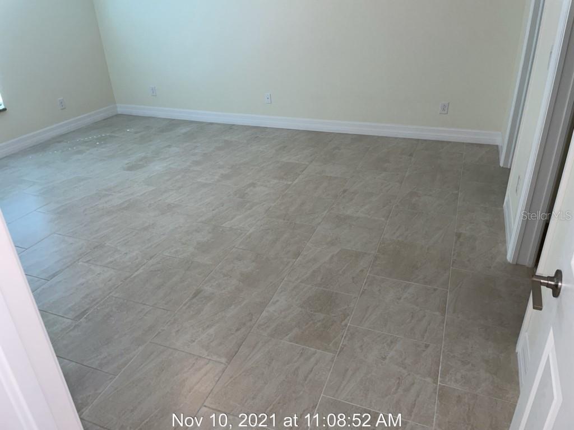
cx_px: 287
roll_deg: +3.2
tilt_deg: -27.8
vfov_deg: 53.1
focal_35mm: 26
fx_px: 431
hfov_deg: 67.3
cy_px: 215
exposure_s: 1/32
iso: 32
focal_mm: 4.2
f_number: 1.6
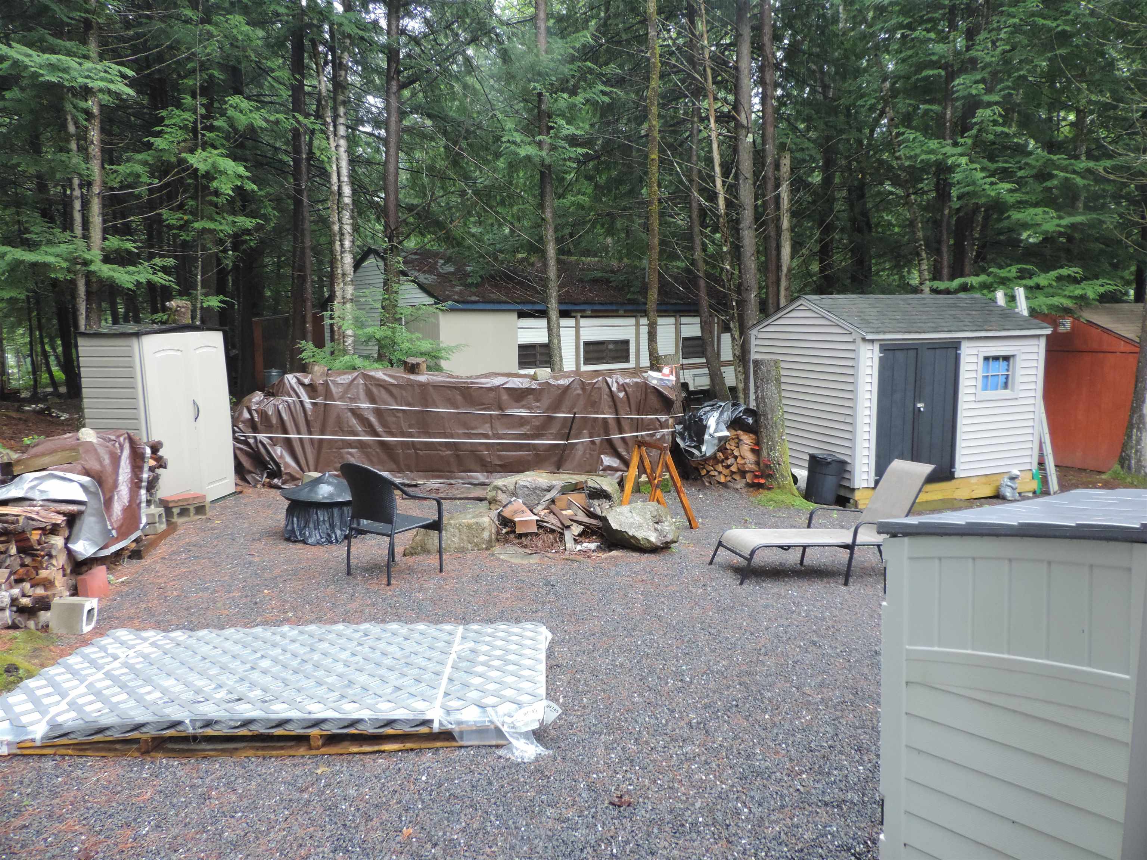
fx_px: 795
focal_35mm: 24
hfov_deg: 71.6
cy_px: 430
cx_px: 574
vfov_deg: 56.8
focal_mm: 4.3
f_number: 3
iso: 220
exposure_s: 1/30
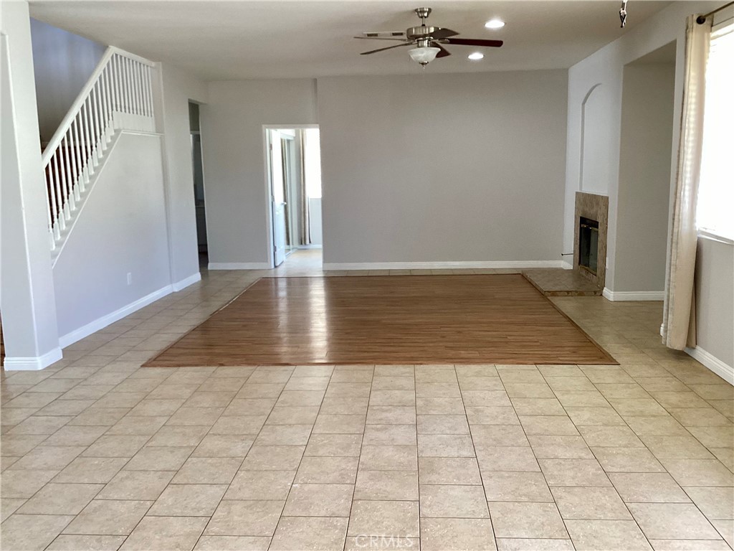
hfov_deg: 58.4
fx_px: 657
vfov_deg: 45.4
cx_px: 367
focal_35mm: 31
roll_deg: -0.3
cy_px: 276
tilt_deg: -9.5
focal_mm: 3.3
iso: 100
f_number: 2.4
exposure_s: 1/60
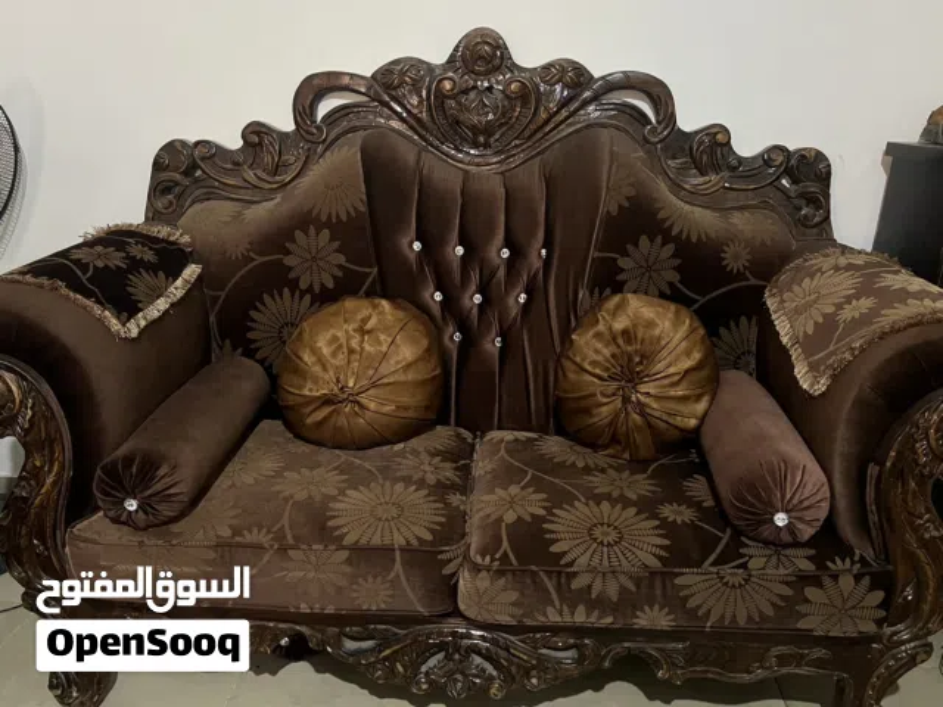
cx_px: 472
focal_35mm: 26
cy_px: 354
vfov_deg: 53.1
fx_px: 708
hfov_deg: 67.3
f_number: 1.5
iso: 640
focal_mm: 5.7
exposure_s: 1/25
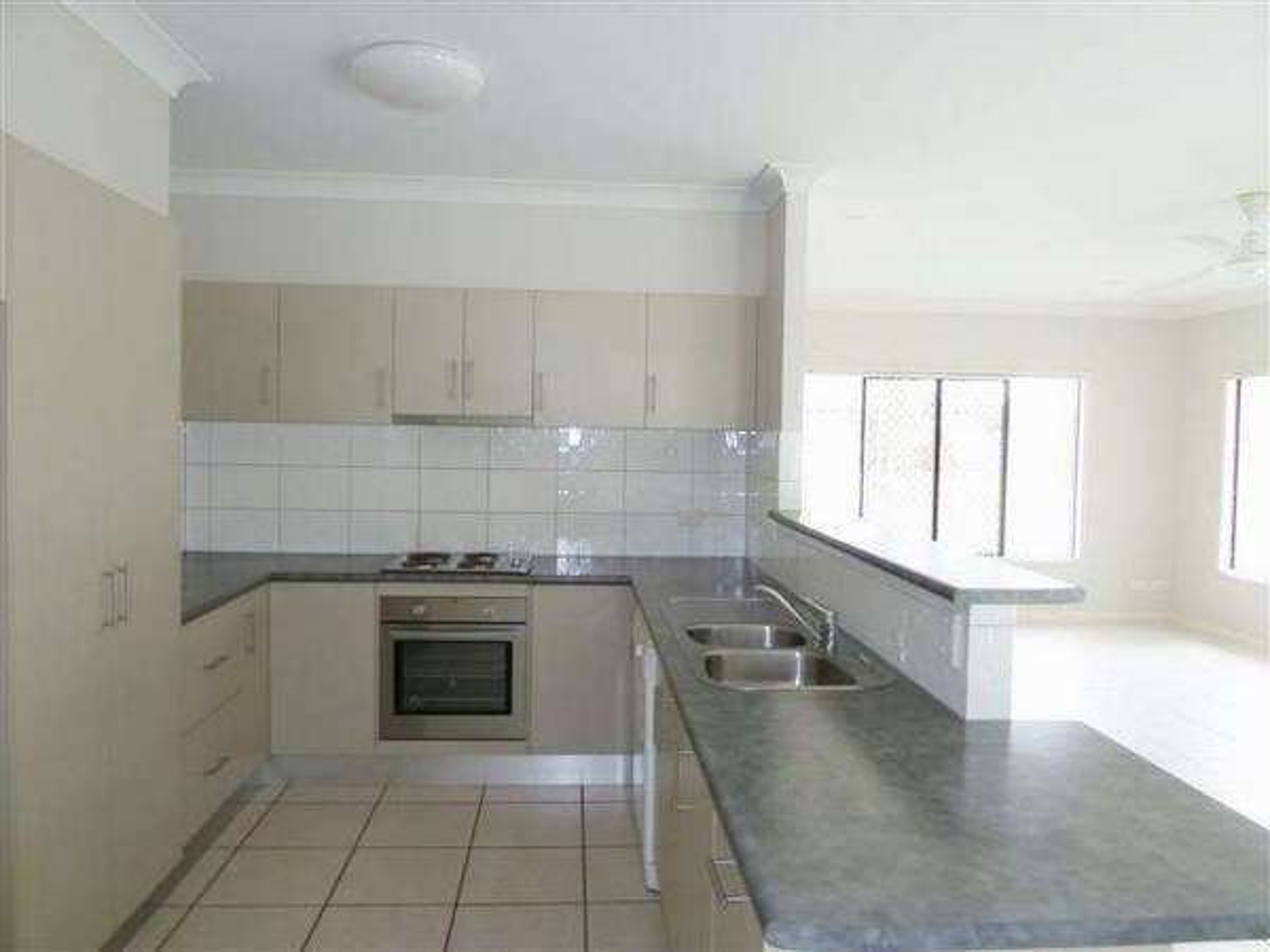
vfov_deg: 54.9
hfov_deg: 69.4
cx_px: 635
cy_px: 476
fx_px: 917
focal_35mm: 25
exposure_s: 1/30
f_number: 3.3
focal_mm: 4.1
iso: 160
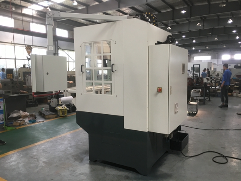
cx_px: 120
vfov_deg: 48.2
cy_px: 90
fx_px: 202
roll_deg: +0.4
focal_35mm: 29
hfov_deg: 61.7
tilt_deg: -3.9
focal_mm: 4.15
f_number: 2.2
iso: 50
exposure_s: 1/33
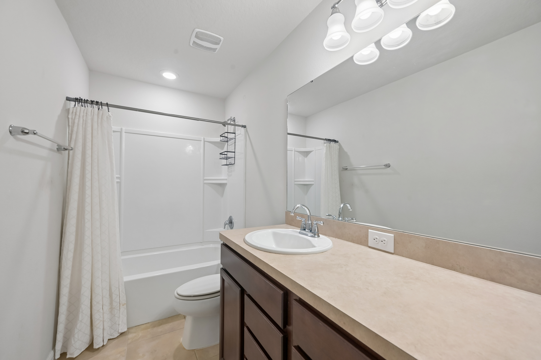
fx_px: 210
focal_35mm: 14
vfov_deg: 81.2
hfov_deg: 104.3
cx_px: 270
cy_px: 180
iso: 400
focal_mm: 14
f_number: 8
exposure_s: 1/40
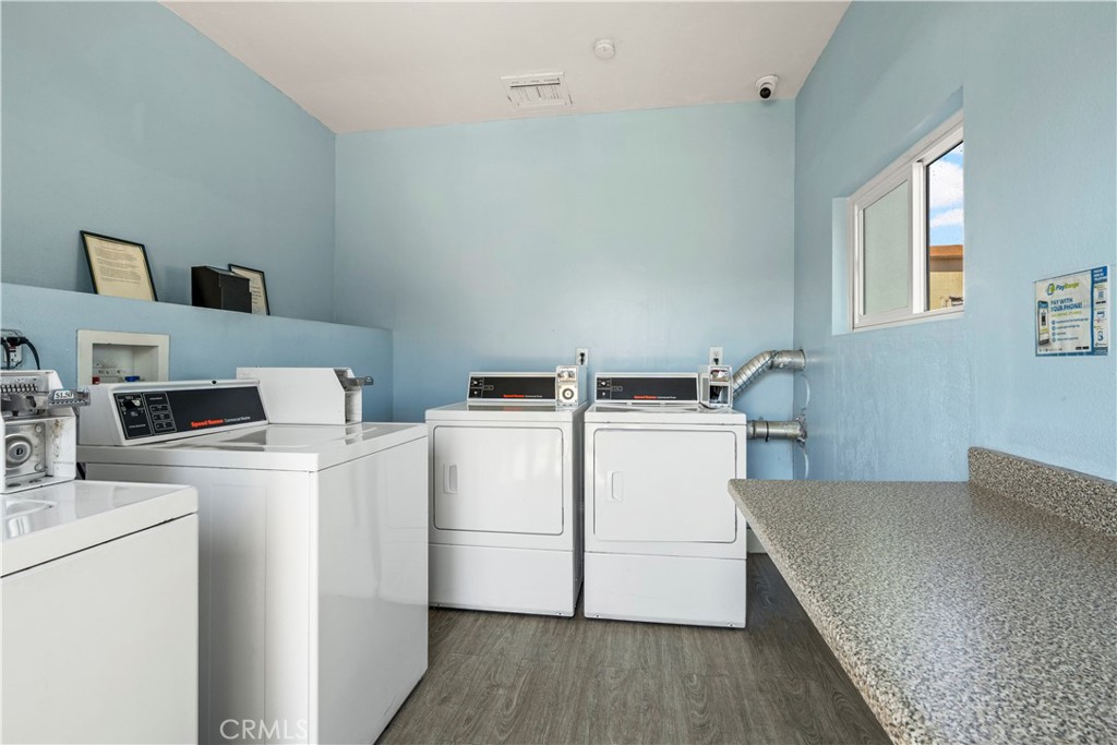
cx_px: 558
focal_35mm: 16
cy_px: 372
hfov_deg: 96.7
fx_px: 496
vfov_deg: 73.8
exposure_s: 1/3
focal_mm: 16
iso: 250
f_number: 9
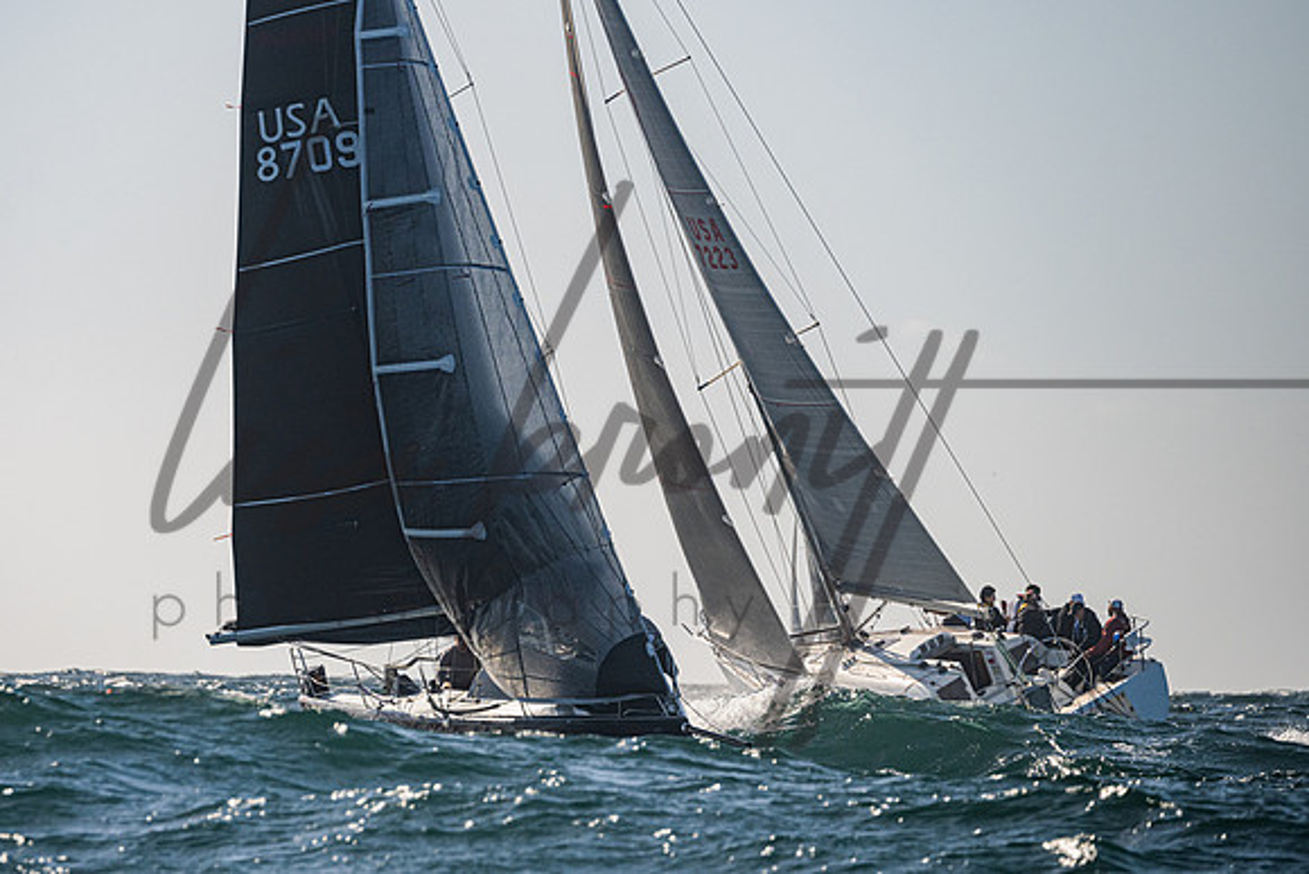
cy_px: 407
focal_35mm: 412
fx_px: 14995
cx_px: 447
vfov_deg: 3.3
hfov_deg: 5.0
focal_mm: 300
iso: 320
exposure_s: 1/5000
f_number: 6.3
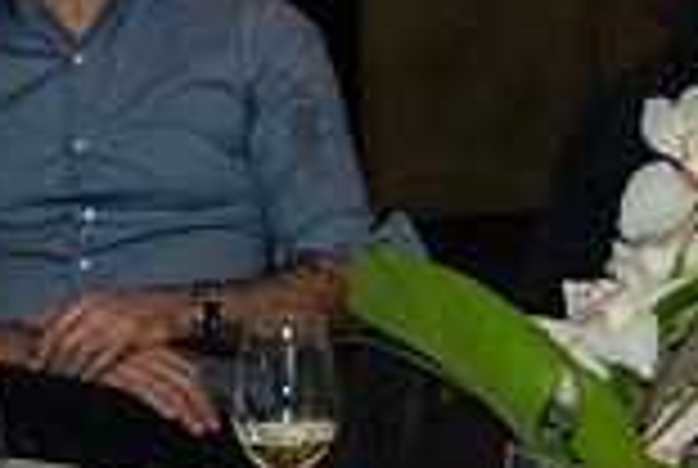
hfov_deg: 11.9
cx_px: 883
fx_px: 3264
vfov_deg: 8.1
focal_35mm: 168
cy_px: -110
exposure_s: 1/160
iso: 6400
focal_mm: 45
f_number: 4
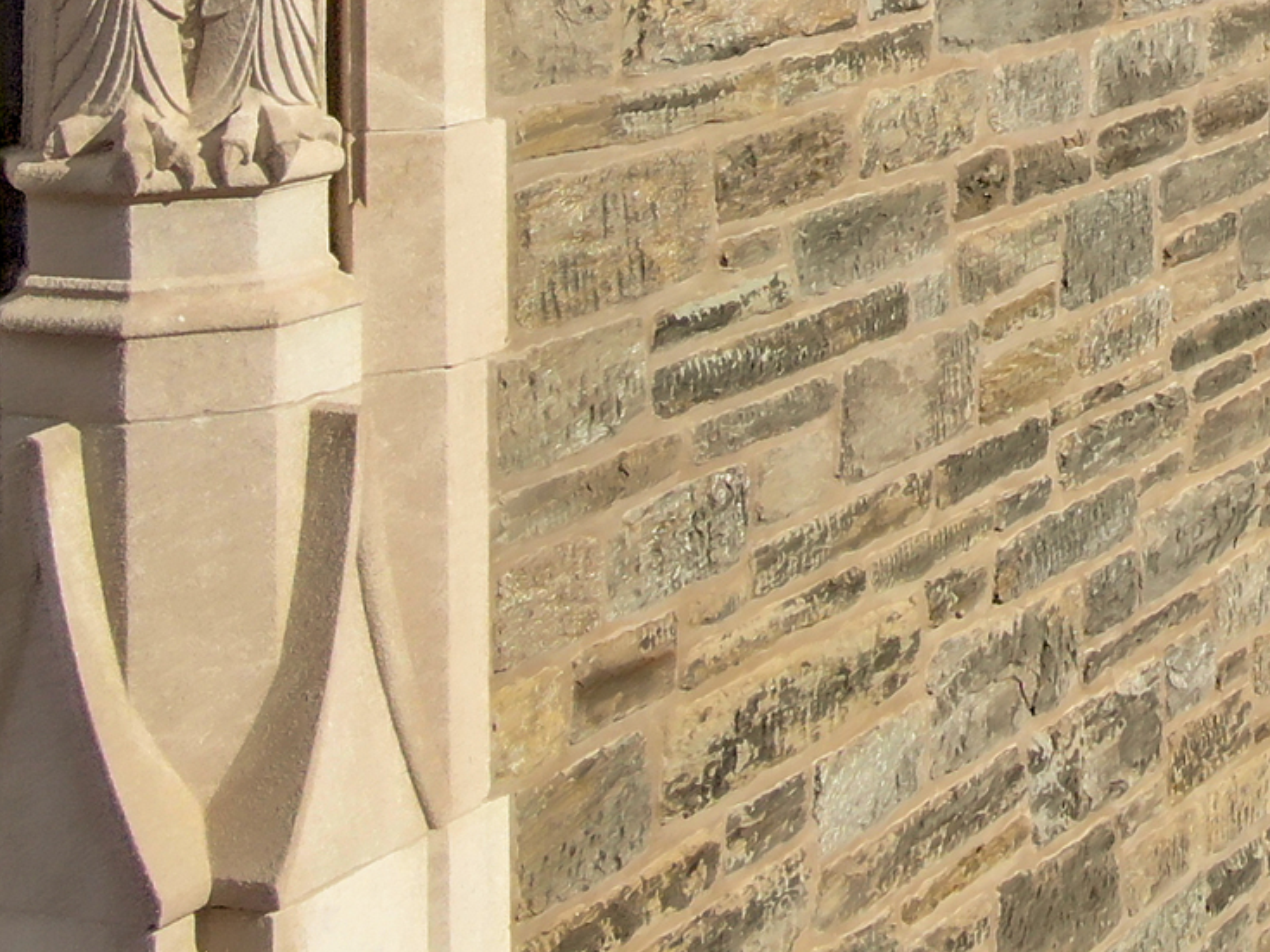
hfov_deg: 18.5
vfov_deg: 14.0
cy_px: -267
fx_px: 3742
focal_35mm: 102
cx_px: 1420
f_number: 3.1
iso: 100
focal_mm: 5.22
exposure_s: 1/1000
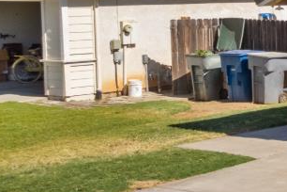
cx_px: 695
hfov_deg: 13.6
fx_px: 861
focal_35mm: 108
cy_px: 38
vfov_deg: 12.6
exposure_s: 1/200
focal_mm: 8.38
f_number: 2.8
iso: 130
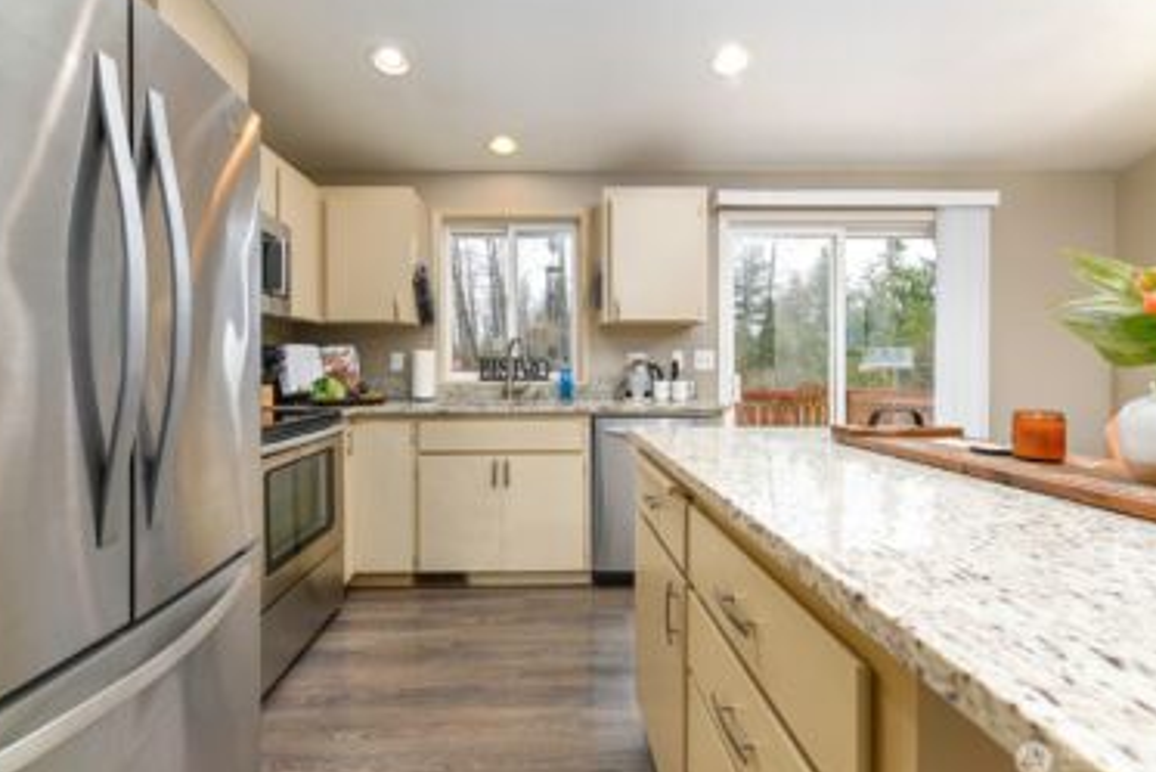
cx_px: 573
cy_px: 374
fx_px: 482
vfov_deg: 77.4
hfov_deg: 100.4
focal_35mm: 15
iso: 200
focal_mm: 14
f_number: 7.1
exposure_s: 1/100
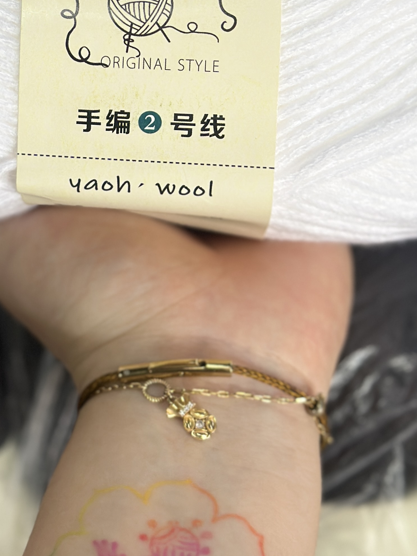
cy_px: 60
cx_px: 110
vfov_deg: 19.7
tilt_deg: -46.4
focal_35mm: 98
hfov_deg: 15.0
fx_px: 1574
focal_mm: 6.86
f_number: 1.78
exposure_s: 1/121
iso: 100
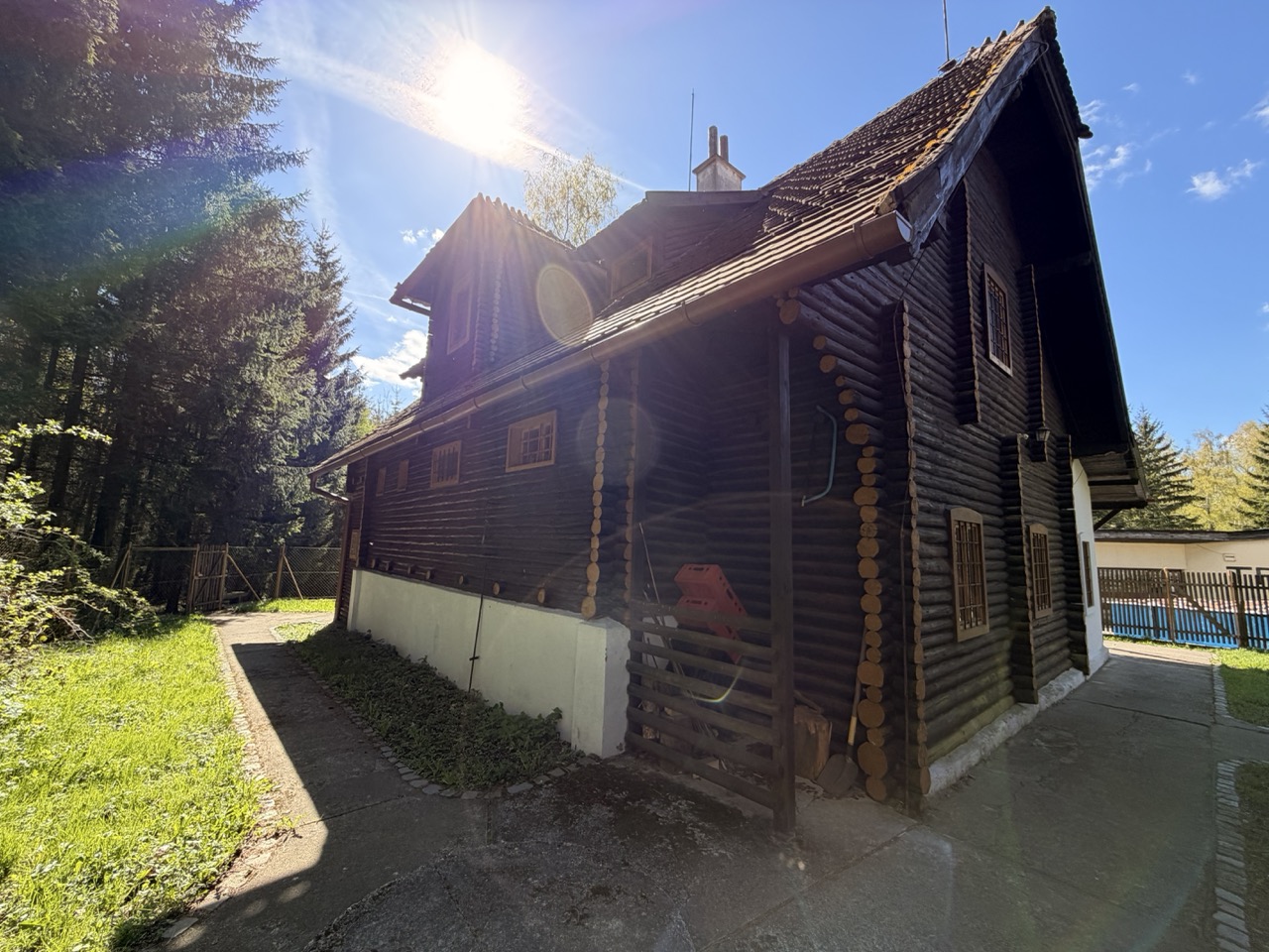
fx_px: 513
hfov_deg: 102.1
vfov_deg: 85.7
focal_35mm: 14
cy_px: 476
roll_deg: -1.4
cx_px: 634
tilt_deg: +7.3
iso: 50
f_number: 2.2
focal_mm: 2.22
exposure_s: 1/502
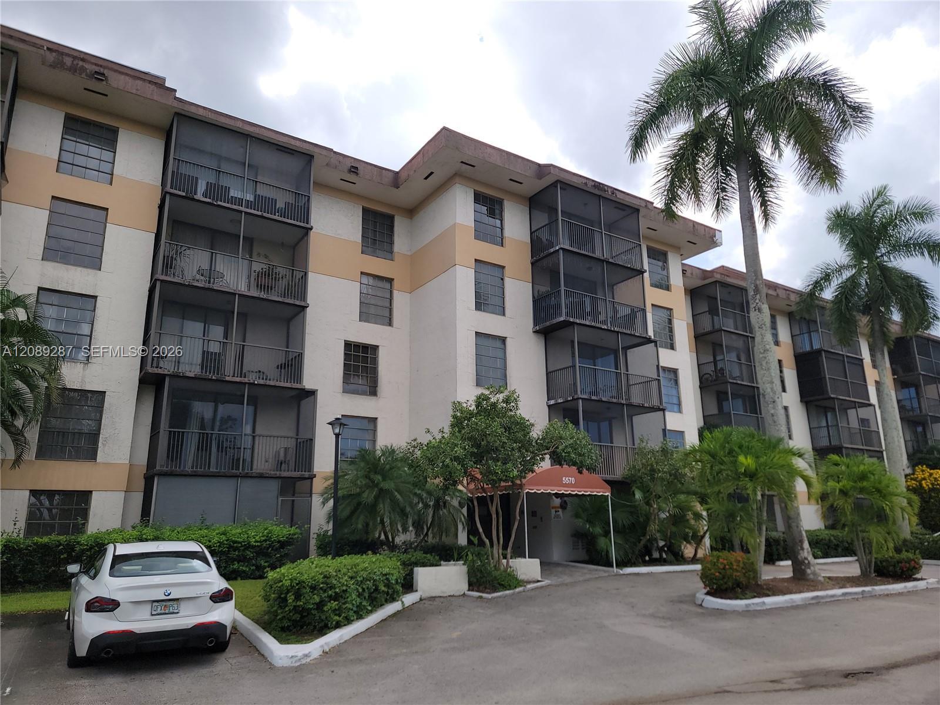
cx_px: 470
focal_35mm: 24
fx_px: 652
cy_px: 352
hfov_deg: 71.6
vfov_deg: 56.8
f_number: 1.8
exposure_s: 1/713
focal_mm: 6.7
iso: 16
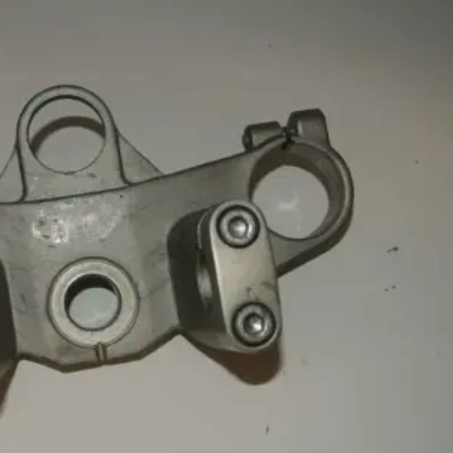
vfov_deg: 36.0
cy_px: 255
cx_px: 94
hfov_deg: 35.0
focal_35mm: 47
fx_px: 696
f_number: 3.8
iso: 200
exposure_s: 1/60
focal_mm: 11.8
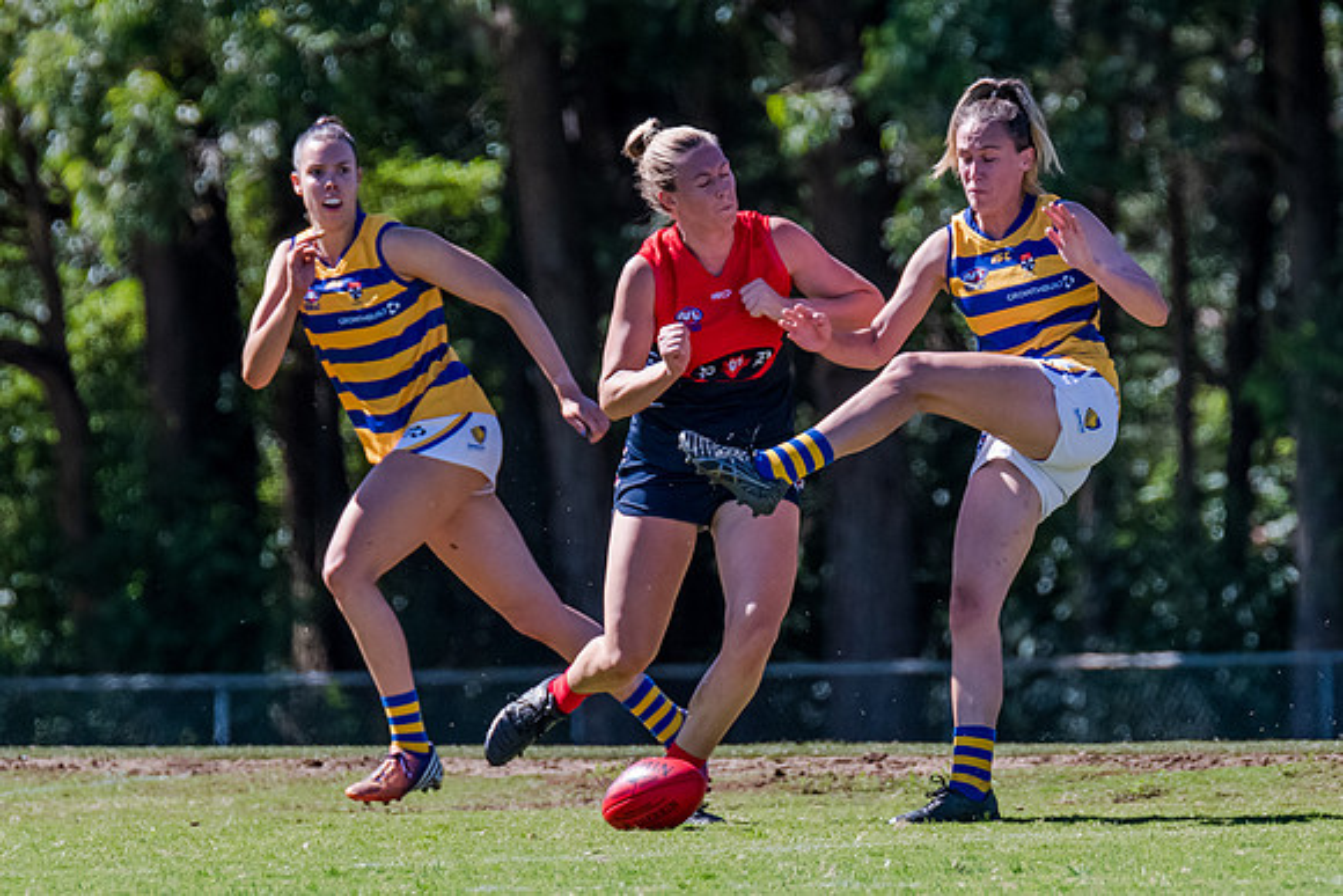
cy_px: 403
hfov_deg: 2.6
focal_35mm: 793
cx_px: 897
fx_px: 29587
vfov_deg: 1.7
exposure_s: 1/1600
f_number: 6.3
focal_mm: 420
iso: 1000
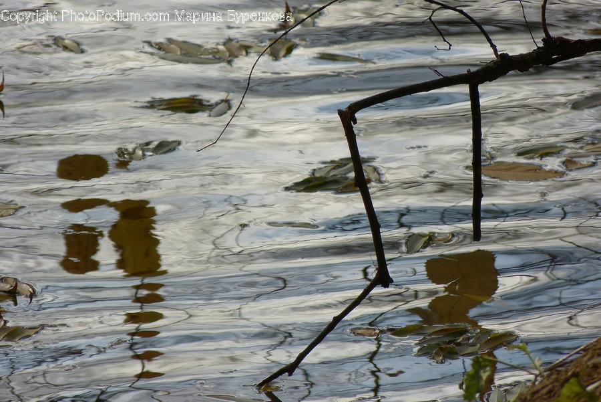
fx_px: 10422
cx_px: 300
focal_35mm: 624
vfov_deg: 2.2
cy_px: 201
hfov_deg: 3.3
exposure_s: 1/400
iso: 100
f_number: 5.2
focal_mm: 108
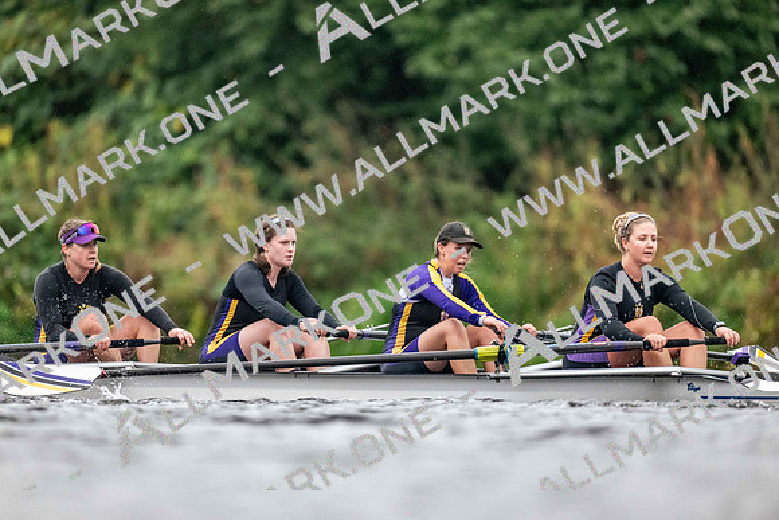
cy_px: 260
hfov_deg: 3.4
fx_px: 12986
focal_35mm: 600
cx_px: 390
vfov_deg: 2.3
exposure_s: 1/2500
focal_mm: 600
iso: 4000
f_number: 4
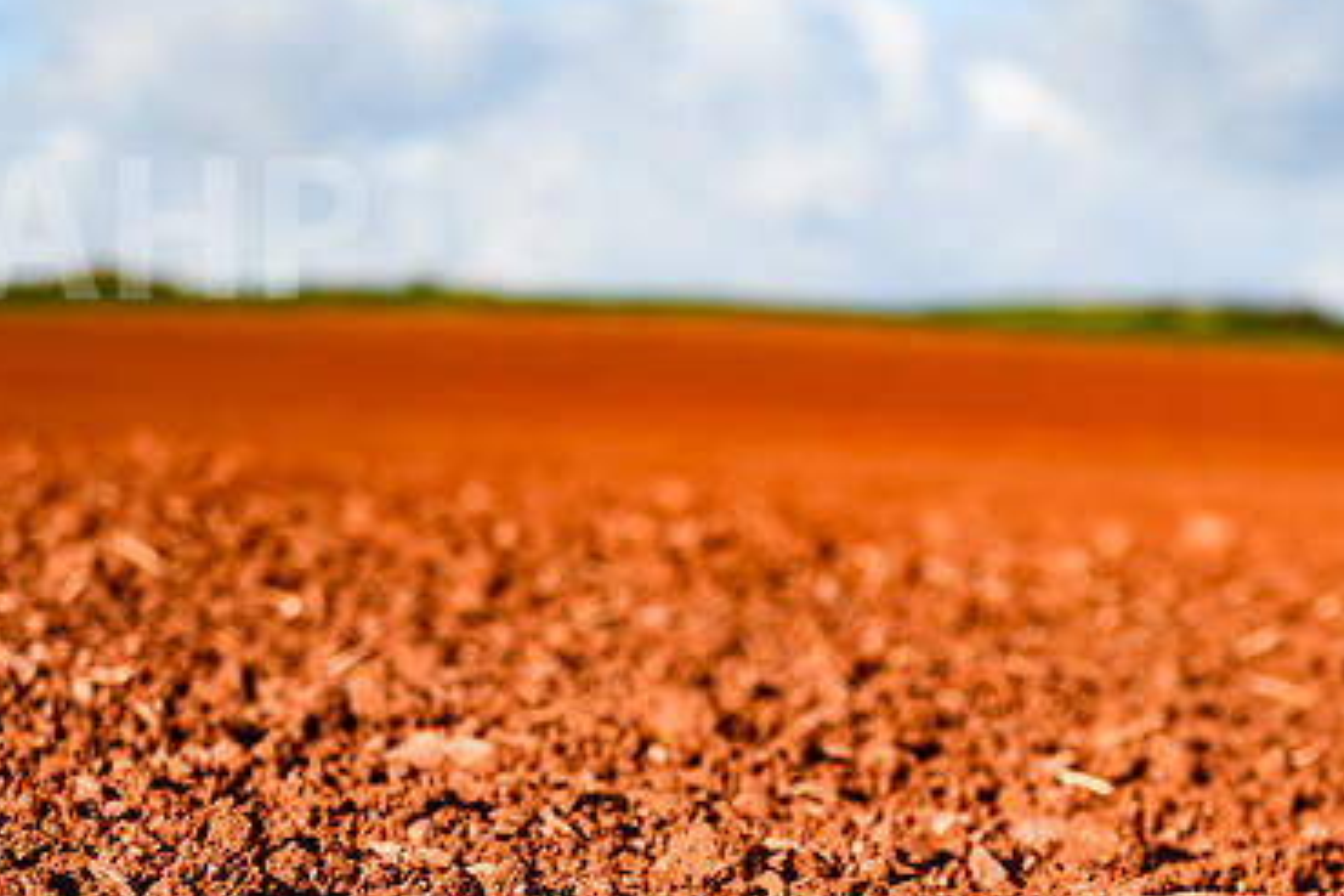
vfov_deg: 9.9
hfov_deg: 14.8
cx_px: 849
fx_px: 5152
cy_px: 692
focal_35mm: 138
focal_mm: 70
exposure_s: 1/1000
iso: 64
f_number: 3.5
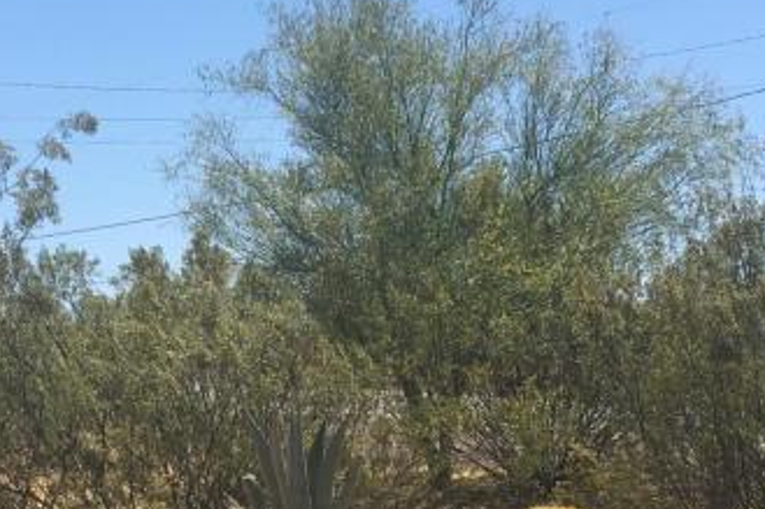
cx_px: 239
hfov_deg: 21.6
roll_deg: +2.1
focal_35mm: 94
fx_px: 1996
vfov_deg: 14.4
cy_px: 411
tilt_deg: +1.8
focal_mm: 4.15
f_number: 2.2
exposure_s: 1/1672
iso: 25
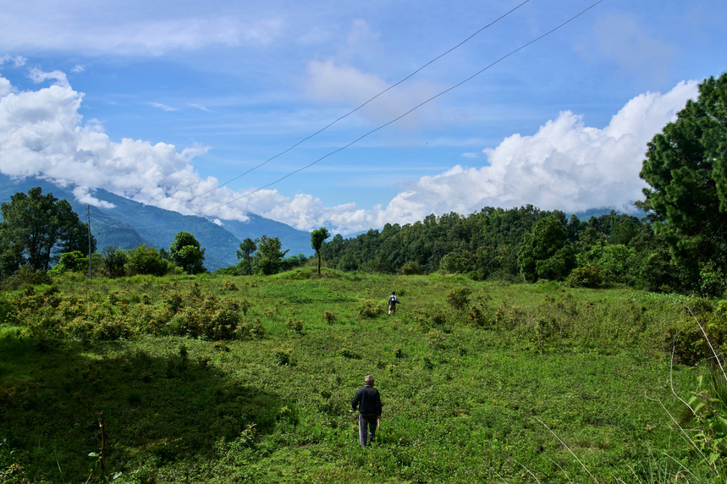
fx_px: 626
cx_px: 366
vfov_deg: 42.3
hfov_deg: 60.3
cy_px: 245
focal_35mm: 31
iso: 320
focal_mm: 26
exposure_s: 1/250
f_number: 14
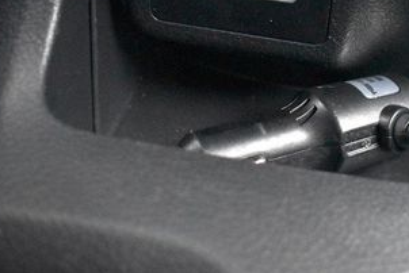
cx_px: 348
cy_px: 60
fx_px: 831
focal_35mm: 73
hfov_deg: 26.9
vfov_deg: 18.5
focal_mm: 23
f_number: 3.8
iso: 10000
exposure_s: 1/125
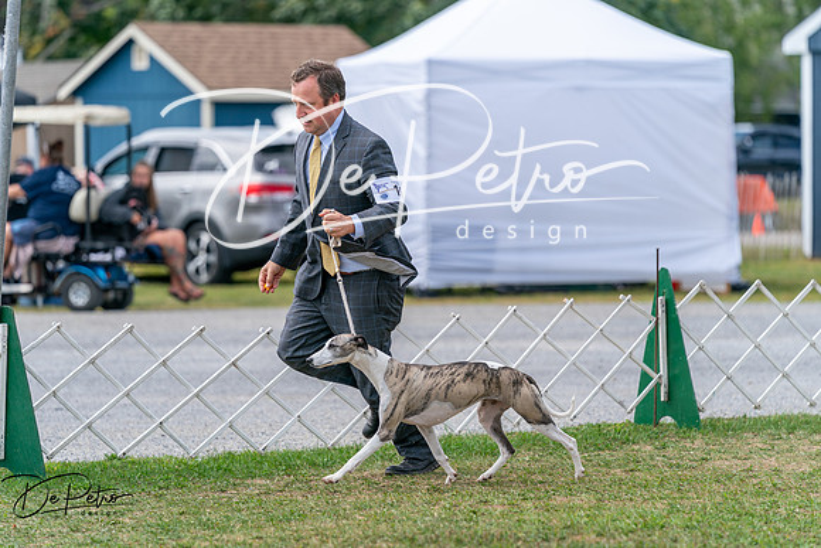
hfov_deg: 10.3
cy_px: 274
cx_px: 410
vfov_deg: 6.9
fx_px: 4562
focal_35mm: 200
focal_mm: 200
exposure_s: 1/1600
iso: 200
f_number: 4
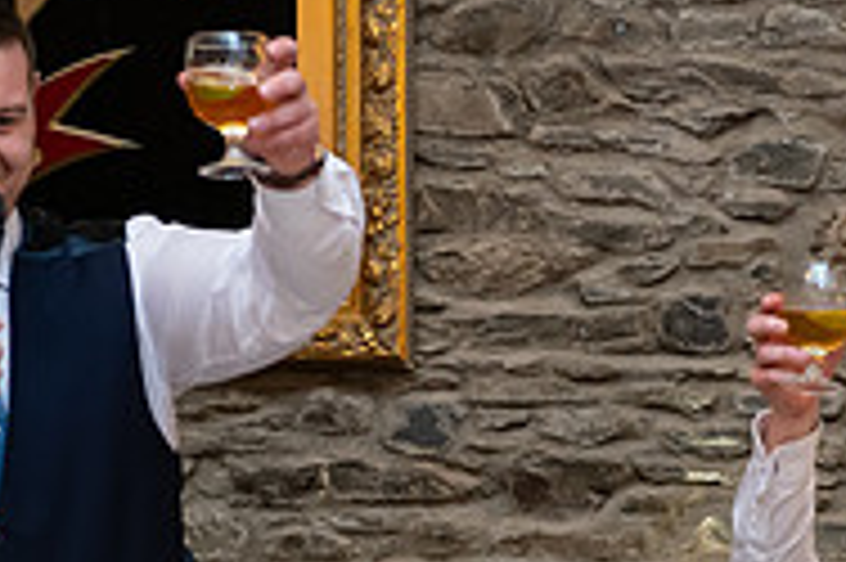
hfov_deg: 11.8
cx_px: 706
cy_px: 546
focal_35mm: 173
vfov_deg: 7.9
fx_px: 4062
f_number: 3.5
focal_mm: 56
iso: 800
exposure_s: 1/160
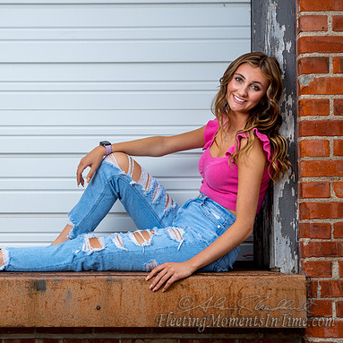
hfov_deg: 19.2
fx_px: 1009
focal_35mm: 90
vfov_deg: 19.3
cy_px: 172
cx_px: 89
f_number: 6.3
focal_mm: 70
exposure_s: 1/160
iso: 100
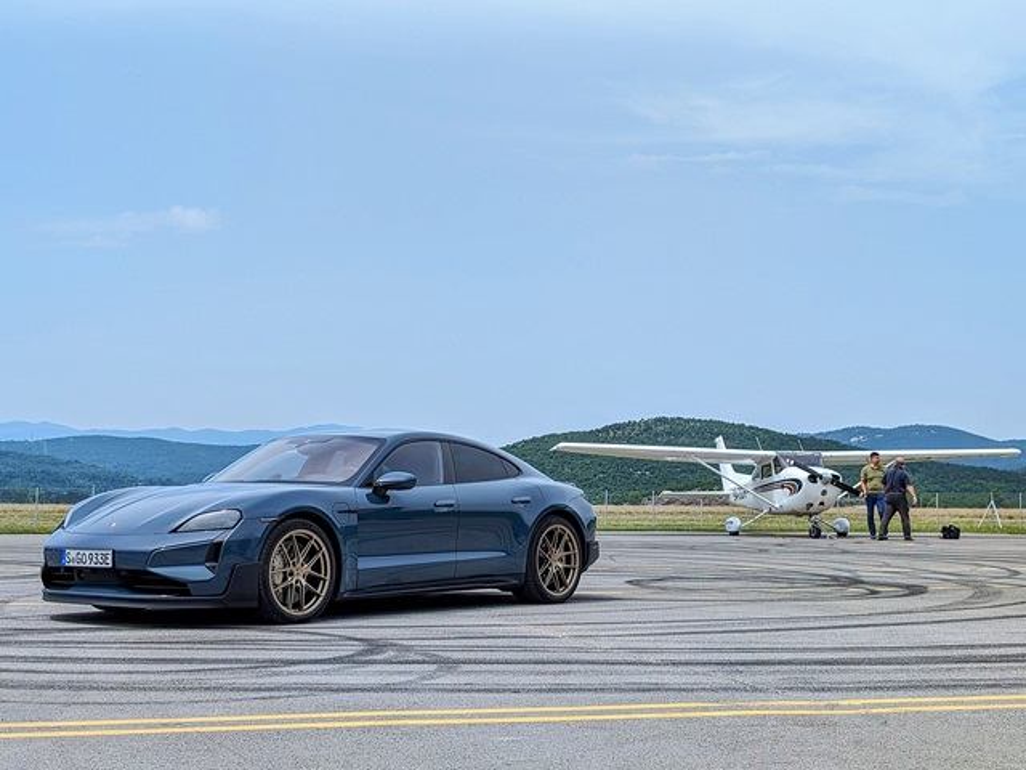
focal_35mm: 49
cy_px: 385
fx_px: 1452
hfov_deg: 38.9
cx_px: 513
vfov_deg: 29.7
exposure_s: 1/1112
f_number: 1.68
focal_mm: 6.9
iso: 21
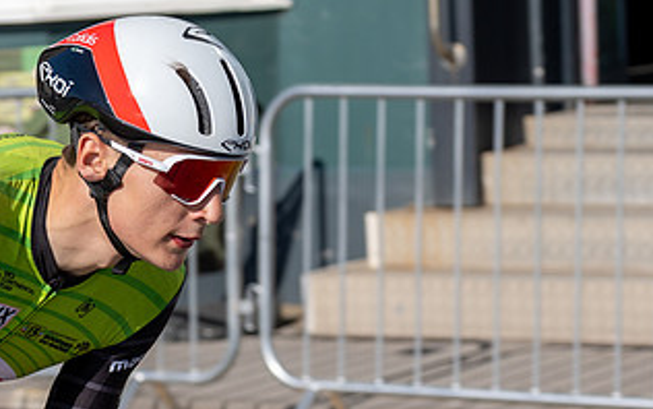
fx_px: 3633
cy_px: 306
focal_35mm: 204
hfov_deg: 10.3
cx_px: 300
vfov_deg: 6.4
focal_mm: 70
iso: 100
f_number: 4.5
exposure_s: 1/1000
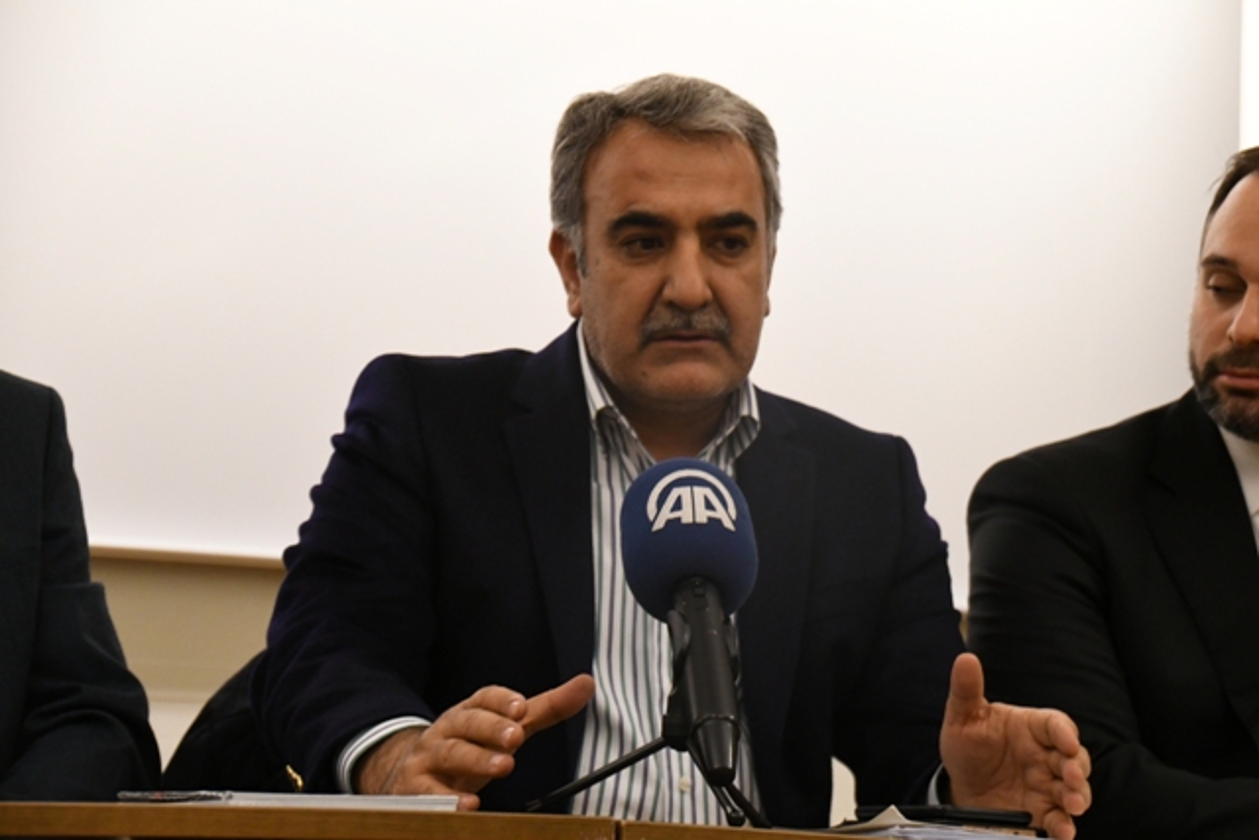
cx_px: 630
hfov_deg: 17.5
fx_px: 4092
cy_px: 420
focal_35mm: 117
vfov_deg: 11.7
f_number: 5.6
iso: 3600
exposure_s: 1/125
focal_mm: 78
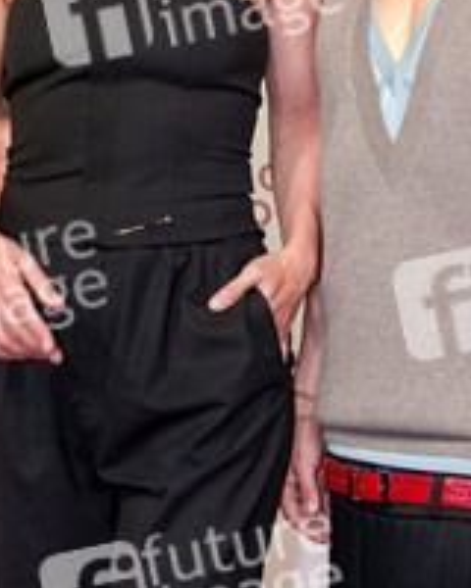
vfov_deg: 14.6
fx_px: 2283
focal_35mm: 131
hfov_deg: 11.8
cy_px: 144
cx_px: 277
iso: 320
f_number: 3.5
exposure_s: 1/200
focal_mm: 70
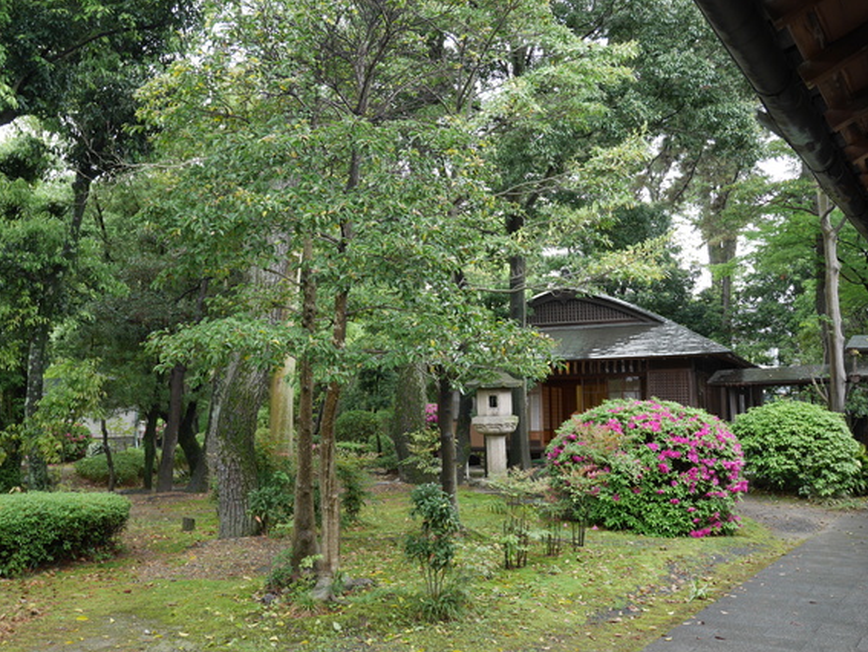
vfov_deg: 39.7
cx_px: 423
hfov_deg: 51.3
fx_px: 903
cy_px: 313
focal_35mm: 36
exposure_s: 1/60
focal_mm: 17
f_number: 4
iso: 320
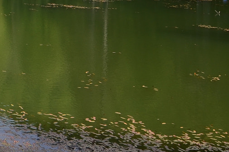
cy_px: -67
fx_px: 426
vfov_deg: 18.3
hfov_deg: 19.7
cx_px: -208
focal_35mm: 67
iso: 100
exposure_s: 1/200
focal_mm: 11
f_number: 7.1
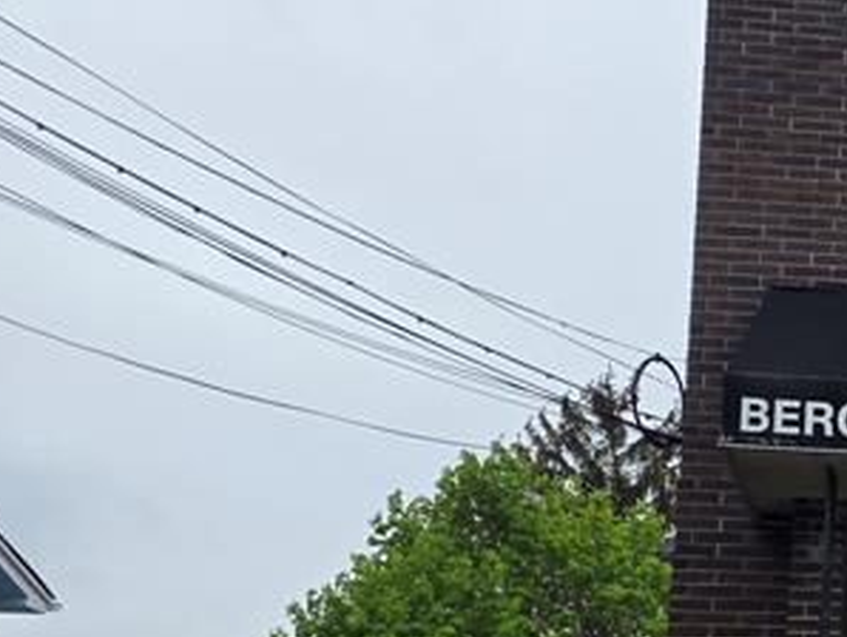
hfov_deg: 19.9
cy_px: 566
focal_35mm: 79
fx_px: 1935
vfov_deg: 18.4
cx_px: 1410
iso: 80
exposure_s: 1/4145
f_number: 1.7
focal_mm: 6.3
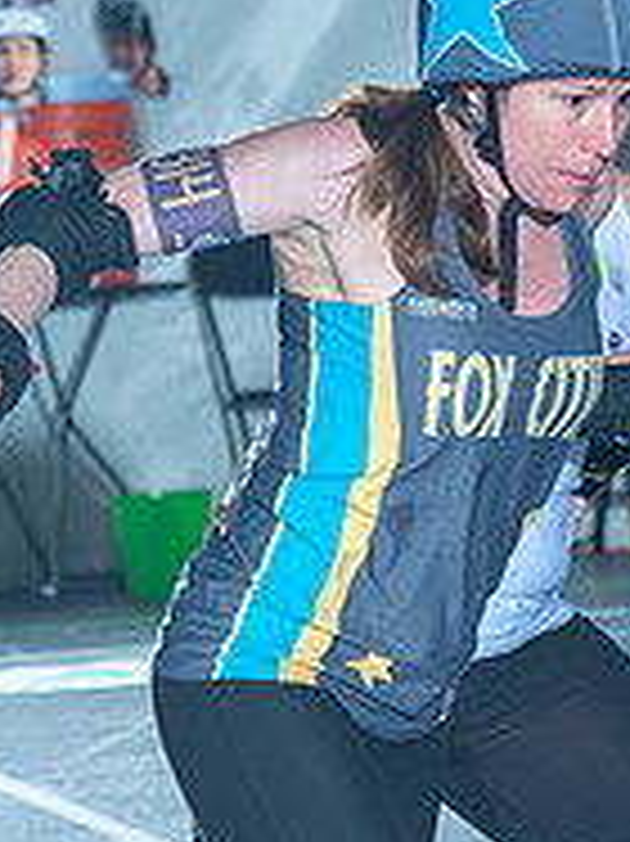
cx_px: 716
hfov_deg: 3.3
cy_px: 718
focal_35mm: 448
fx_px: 10884
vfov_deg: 4.4
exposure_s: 1/160
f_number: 7.1
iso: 800
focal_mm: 150
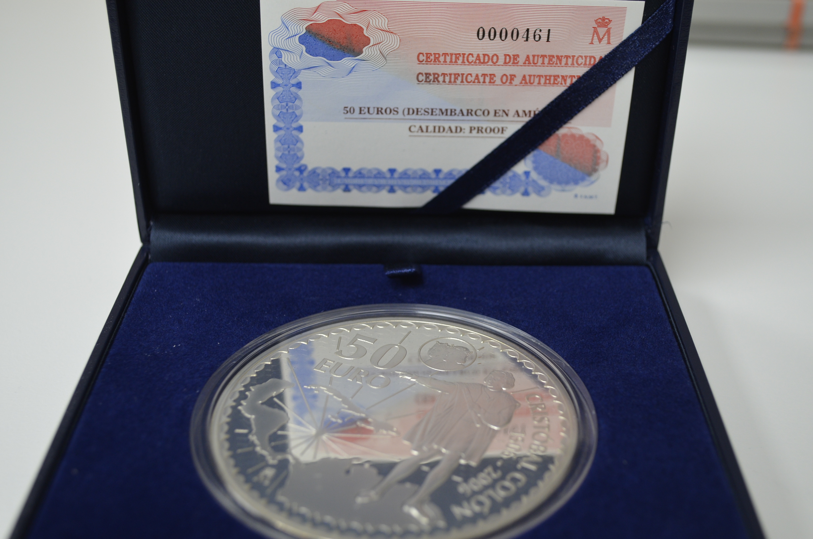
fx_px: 1082
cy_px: 270
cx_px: 406
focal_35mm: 48
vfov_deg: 28.0
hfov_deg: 41.2
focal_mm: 32
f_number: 4.8
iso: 500
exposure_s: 1/60
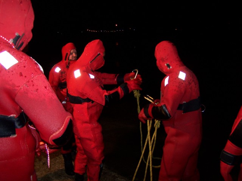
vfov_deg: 37.7
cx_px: 121
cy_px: 90
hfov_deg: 49.0
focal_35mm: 38
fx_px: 266
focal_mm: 6.3
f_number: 2.8
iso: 140
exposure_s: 1/60
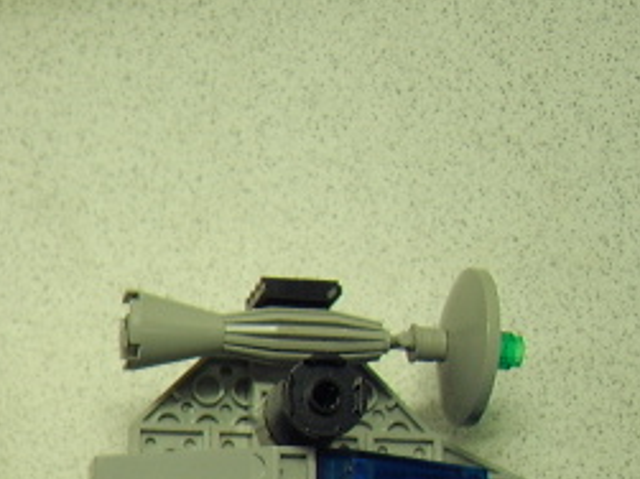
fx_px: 1460
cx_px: 54
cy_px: 601
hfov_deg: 24.0
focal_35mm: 79
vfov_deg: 17.6
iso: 100
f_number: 2.7
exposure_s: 1/21
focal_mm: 8.13
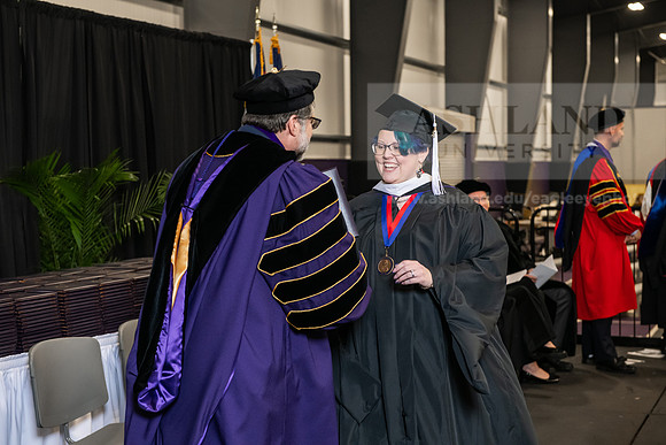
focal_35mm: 62
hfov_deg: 32.4
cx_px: 333
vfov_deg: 21.9
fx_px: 1147
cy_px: 222
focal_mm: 62
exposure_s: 1/200
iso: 2500
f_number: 5
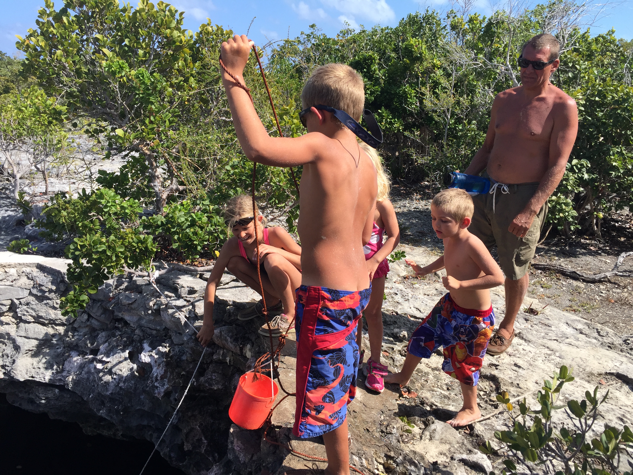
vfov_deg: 48.2
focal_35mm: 29
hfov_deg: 61.7
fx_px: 530
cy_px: 238
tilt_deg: -14.4
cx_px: 316
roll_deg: -4.8
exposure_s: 1/1464
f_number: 2.2
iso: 32
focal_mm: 4.15
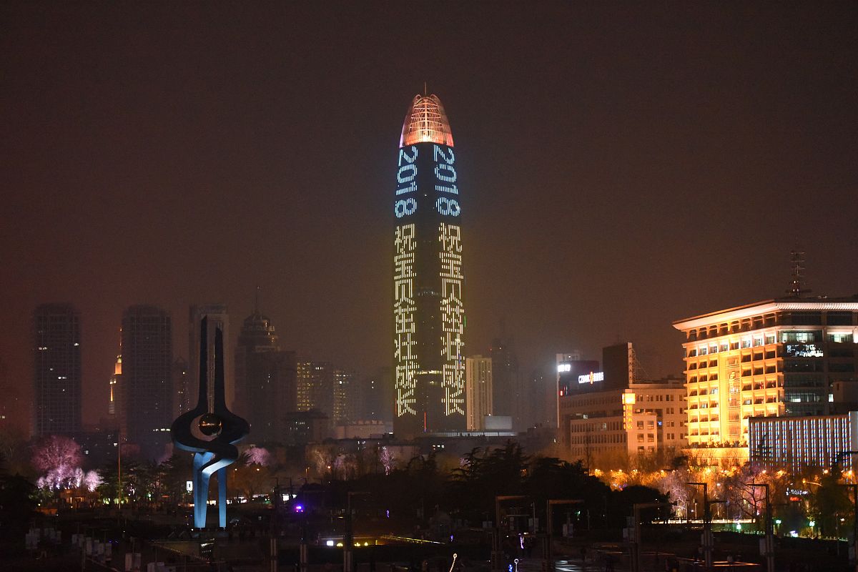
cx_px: 429
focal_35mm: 86
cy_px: 286
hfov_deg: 23.6
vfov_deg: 15.9
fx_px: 2050
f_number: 2.8
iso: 12800
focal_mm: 86
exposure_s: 1/100
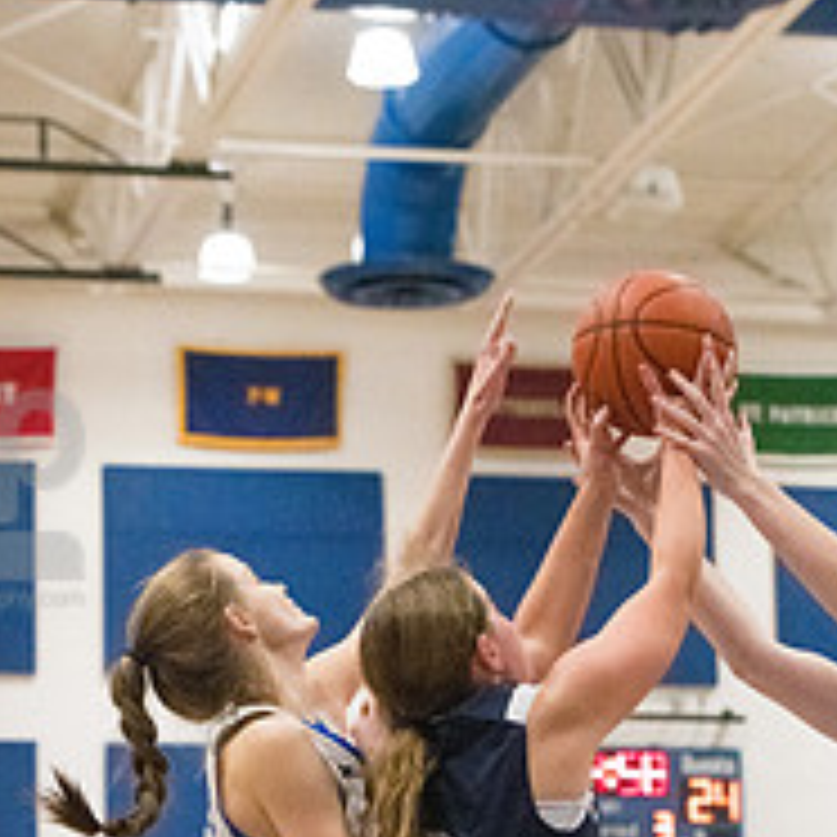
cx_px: 472
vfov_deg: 11.9
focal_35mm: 144
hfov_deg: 12.1
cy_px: 968
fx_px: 3939
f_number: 4.5
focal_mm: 70
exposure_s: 1/1600
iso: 10000
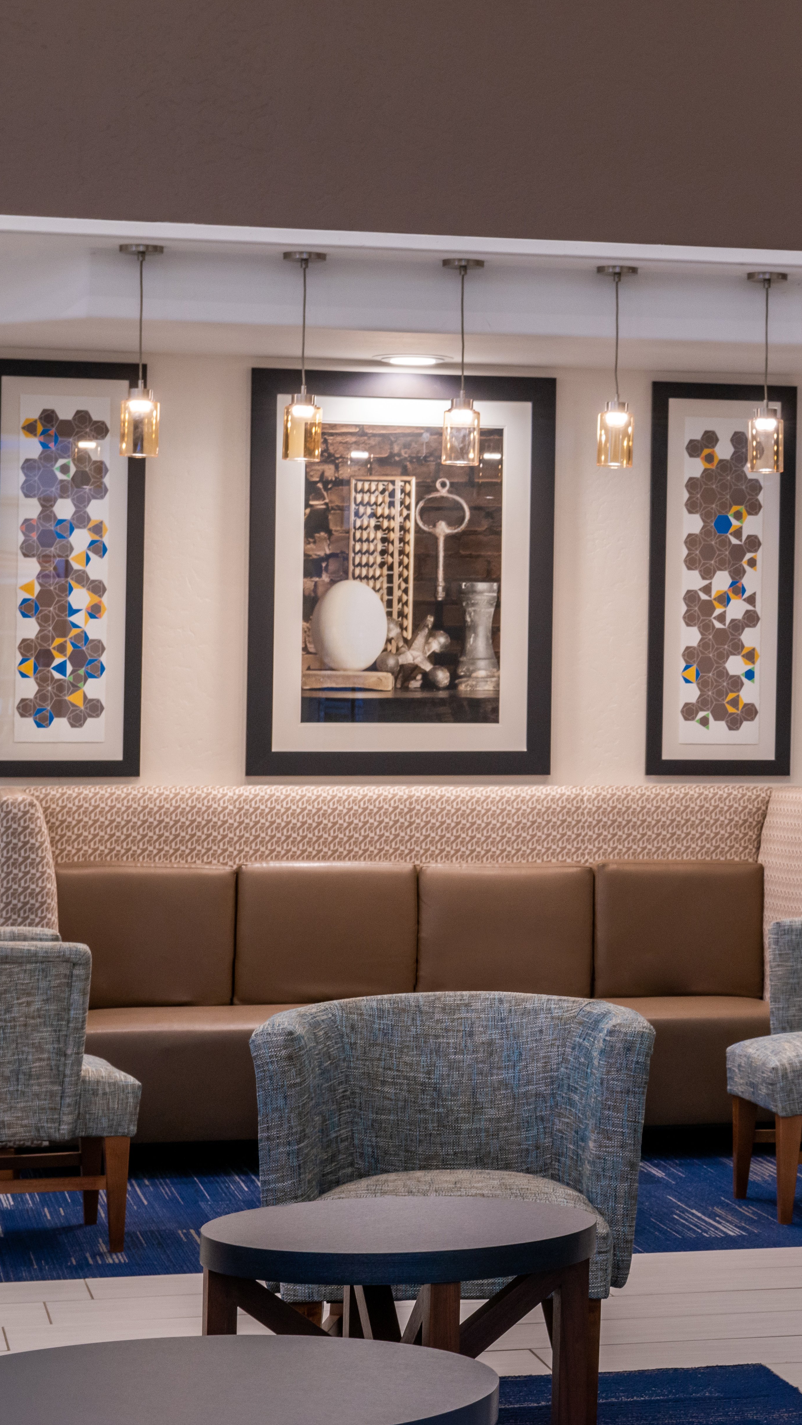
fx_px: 3592
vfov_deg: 22.5
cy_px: 707
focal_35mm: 95
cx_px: 883
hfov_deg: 12.5
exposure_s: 1/15
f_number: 11
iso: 640
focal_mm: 60
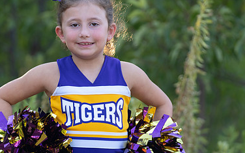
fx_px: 1843
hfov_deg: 7.6
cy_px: 80
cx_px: 96
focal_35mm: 276
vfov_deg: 4.8
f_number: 2.8
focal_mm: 158
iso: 200
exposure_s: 1/320
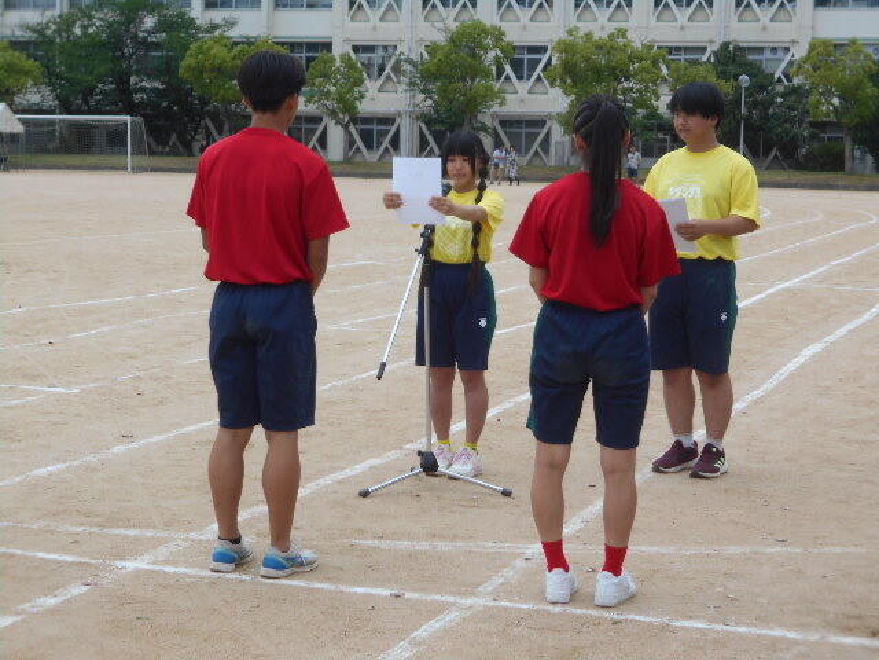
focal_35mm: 76
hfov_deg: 25.7
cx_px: 440
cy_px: 330
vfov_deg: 19.4
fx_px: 1930
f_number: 5.8
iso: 80
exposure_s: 1/320
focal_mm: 13.5
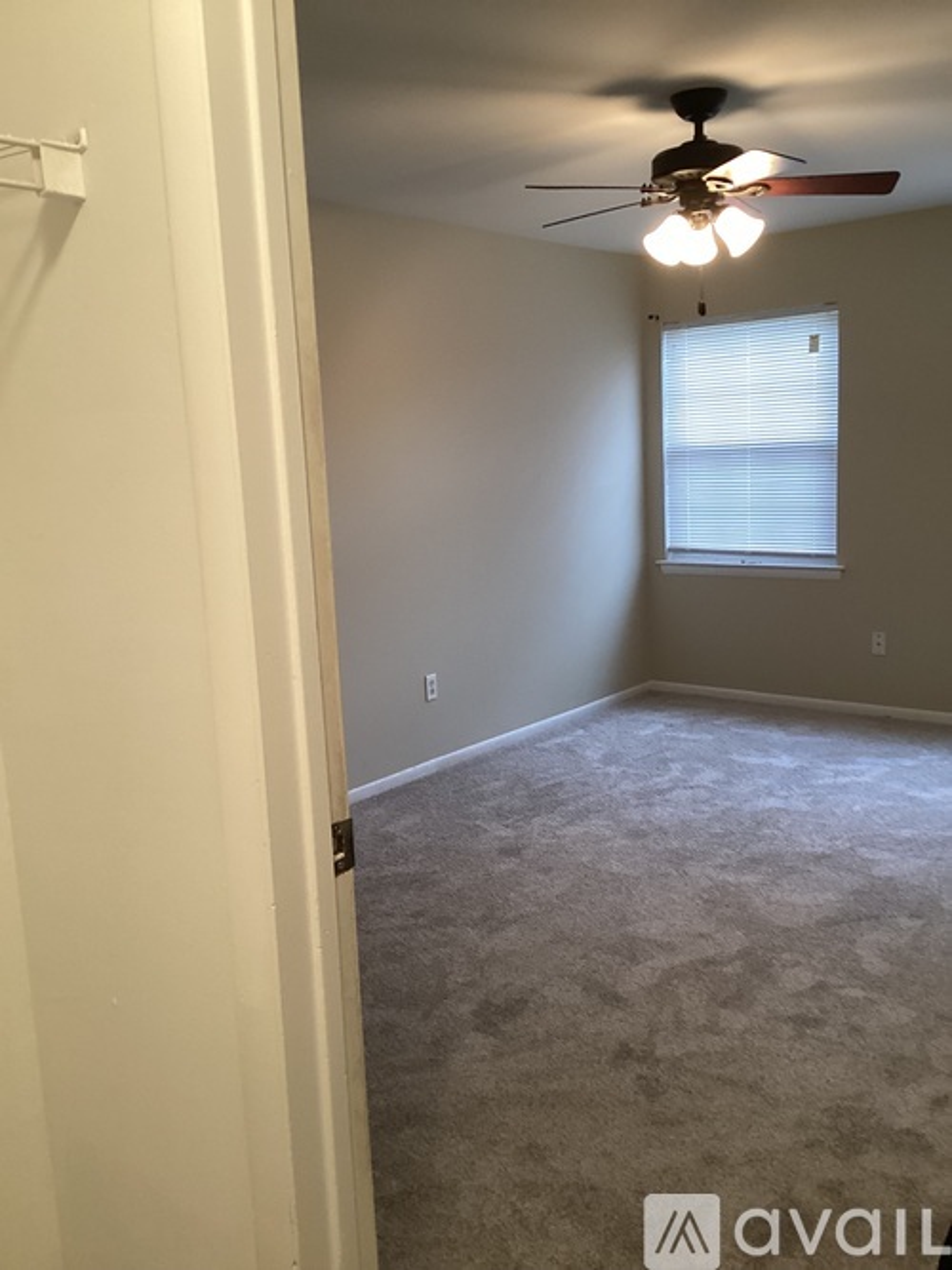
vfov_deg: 58.4
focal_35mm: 31
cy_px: 635
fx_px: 1137
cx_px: 476
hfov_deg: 45.4
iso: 160
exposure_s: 1/60
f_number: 2.4
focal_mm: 3.3
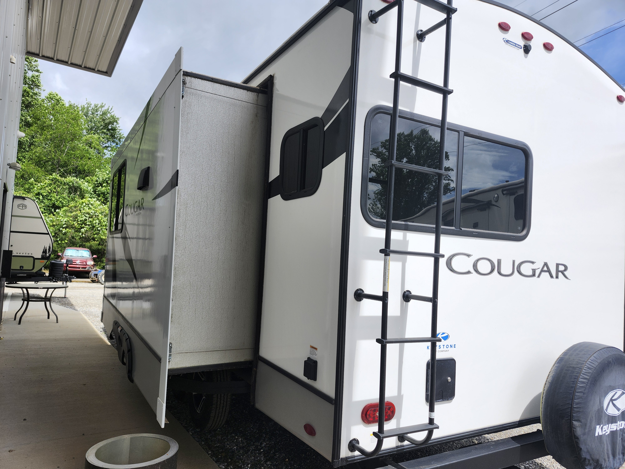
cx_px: 312
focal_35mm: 23
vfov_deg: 58.9
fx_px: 415
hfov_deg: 73.9
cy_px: 234
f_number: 1.8
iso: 25
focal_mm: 5.54
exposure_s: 1/1476
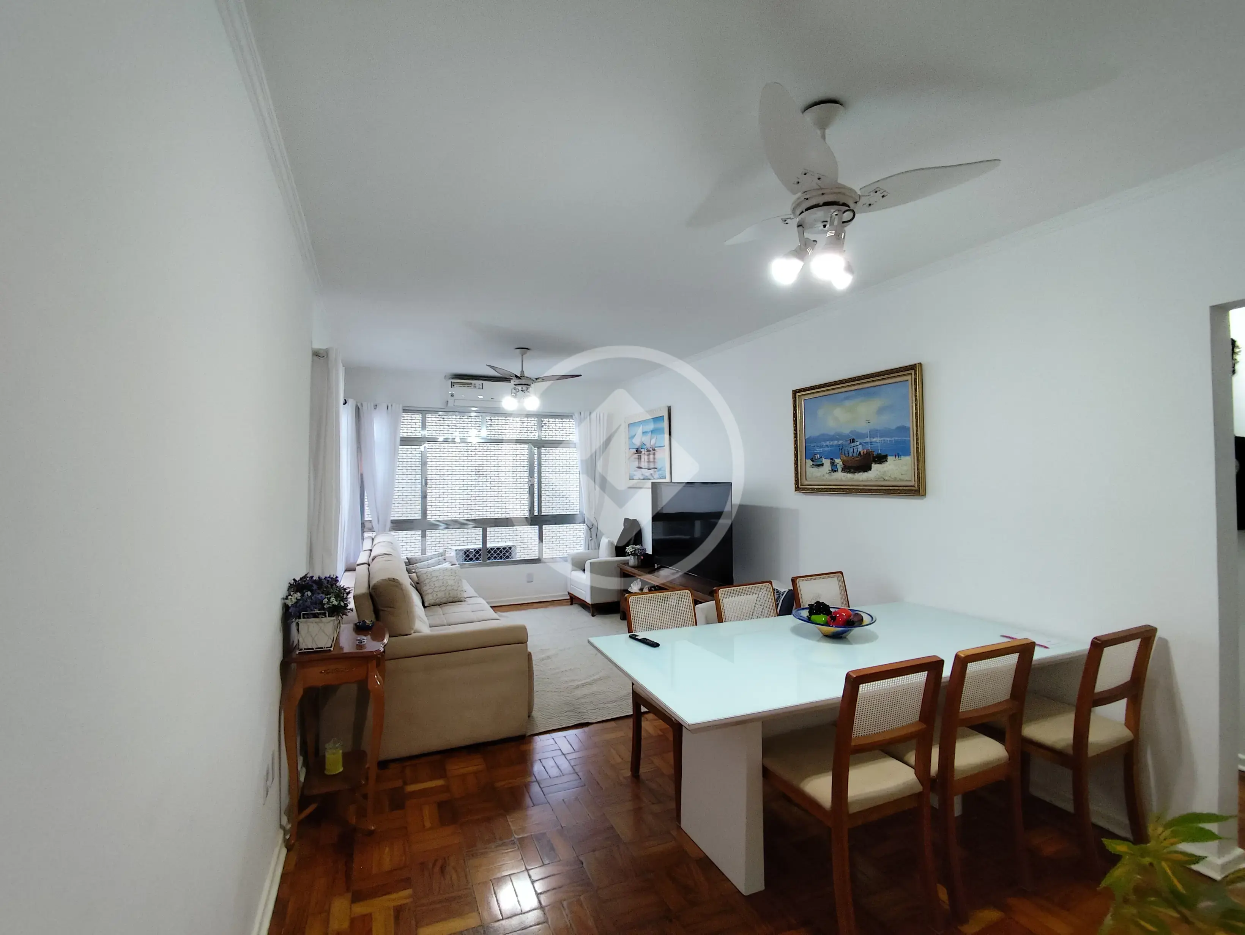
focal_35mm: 16
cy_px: 468
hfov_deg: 94.5
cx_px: 622
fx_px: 576
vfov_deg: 78.2
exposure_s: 1/60
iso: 320
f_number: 2.2
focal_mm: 1.65
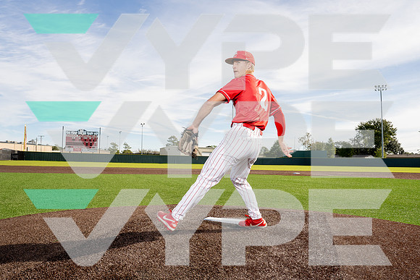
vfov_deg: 53.4
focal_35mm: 24
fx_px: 278
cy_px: 146
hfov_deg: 74.1
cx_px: 204
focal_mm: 20
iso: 160
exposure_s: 1/250
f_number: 8
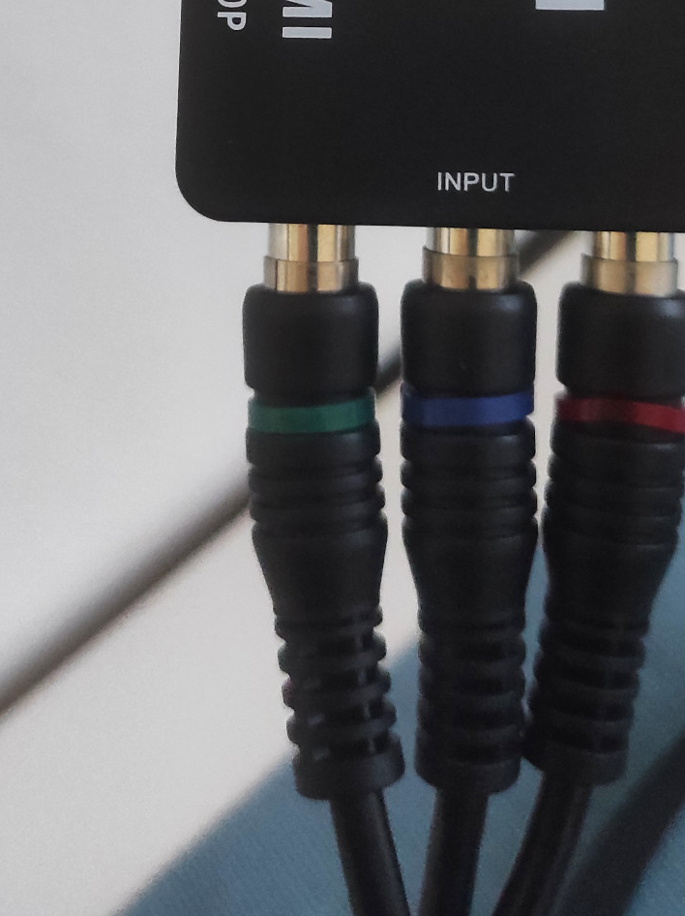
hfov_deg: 27.5
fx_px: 1400
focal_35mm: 53
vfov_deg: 32.8
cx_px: 367
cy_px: -27
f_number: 1.89
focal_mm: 5.43
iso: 3675
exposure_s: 1/17
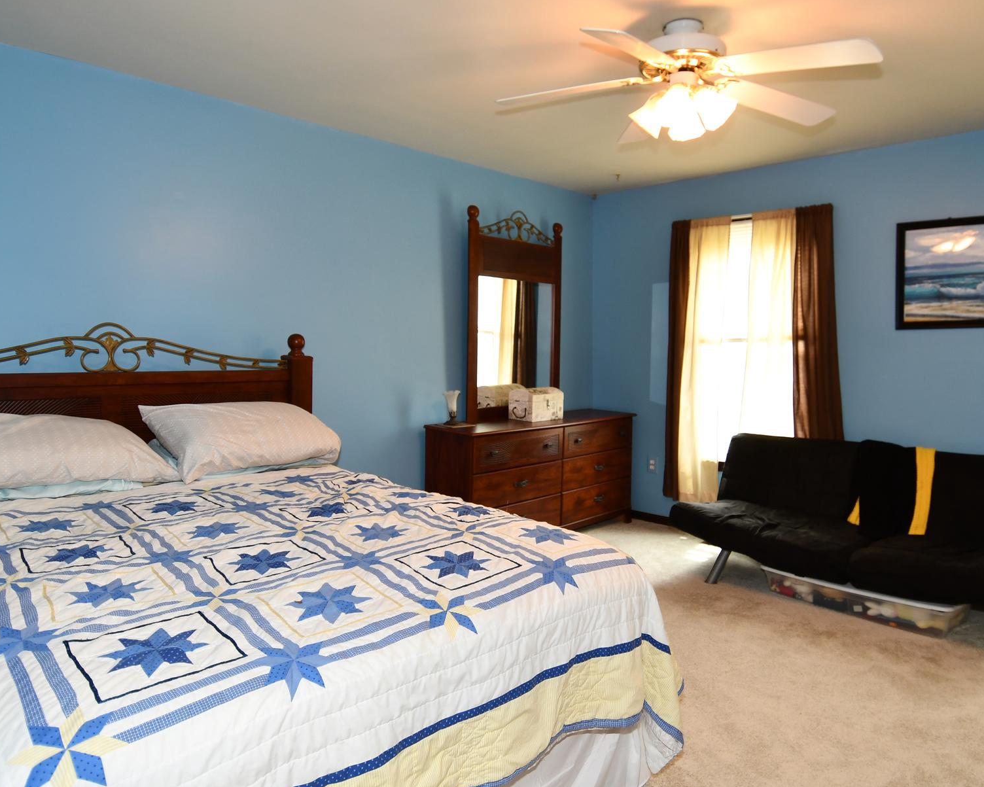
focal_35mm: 23
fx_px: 670
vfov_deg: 60.8
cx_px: 484
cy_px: 423
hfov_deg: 72.6
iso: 450
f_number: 4
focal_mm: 12
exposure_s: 1/60
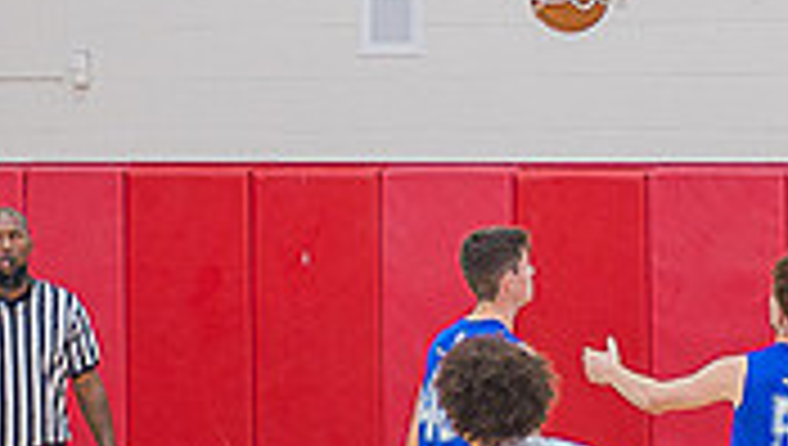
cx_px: 401
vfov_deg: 3.3
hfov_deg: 5.9
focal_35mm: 366
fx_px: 7658
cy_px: 9
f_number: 4.5
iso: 1000
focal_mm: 95
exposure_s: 1/250
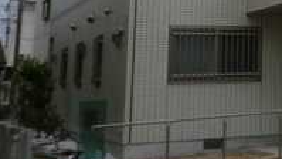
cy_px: -97
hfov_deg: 19.7
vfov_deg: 11.7
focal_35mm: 98
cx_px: 385
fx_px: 733
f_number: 3.5
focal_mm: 5.05
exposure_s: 1/1000
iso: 80
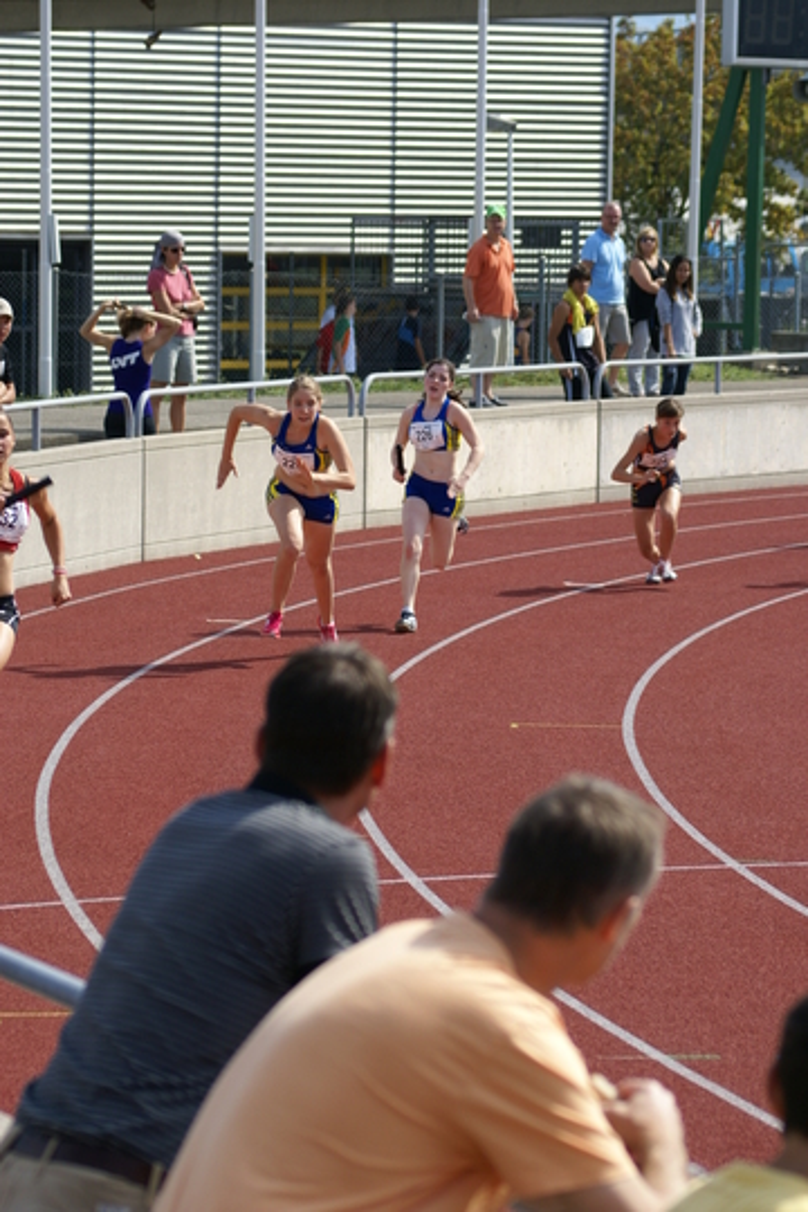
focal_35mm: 165
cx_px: 404
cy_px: 606
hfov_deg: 8.3
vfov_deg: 12.5
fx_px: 5555
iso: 125
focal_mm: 110
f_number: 5
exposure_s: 1/400
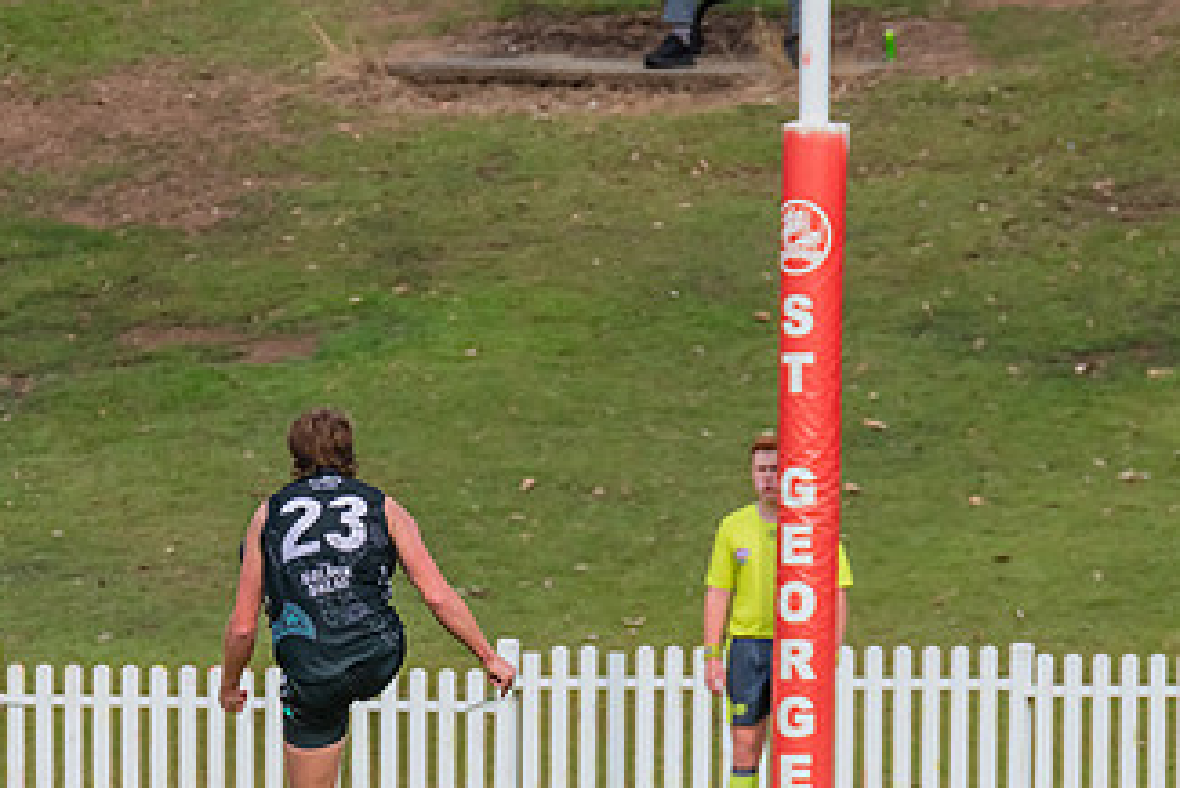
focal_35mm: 1063
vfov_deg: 1.3
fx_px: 34857
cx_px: 336
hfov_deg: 1.9
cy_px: 568
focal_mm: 420
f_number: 8
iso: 800
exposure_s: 1/1600
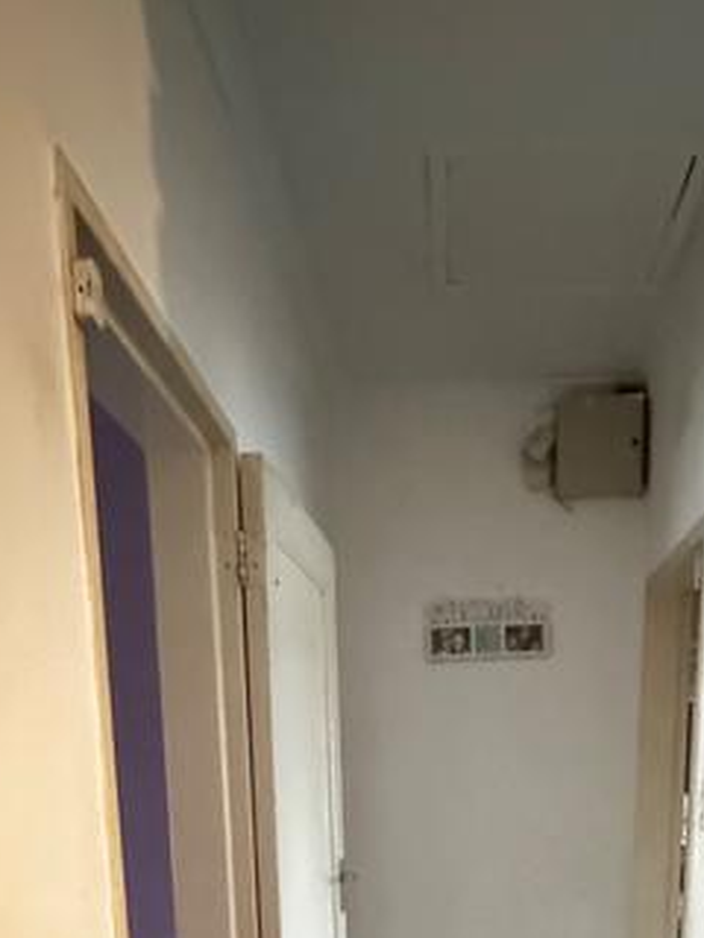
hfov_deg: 40.3
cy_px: 976
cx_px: 458
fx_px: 949
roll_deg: -0.2
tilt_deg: -10.0
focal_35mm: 35
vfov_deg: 43.5
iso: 3200
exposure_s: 1/17
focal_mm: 2.22
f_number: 2.2
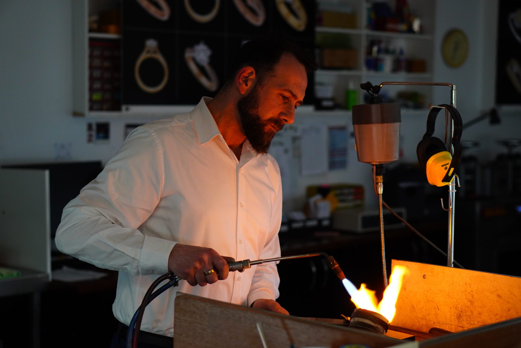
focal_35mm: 75
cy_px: 174
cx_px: 260
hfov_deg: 27.0
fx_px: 1085
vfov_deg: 18.2
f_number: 2.2
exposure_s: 1/125
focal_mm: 50
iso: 800
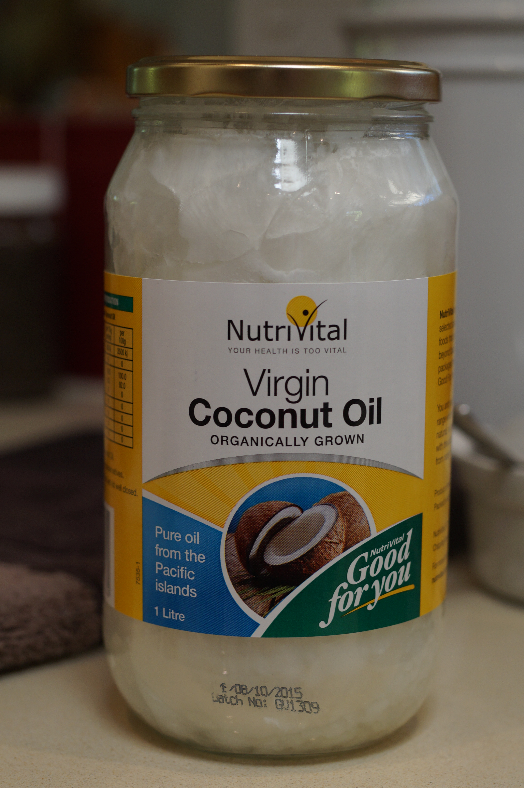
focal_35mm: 75
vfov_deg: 27.0
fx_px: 1639
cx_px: 262
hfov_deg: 18.2
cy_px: 394
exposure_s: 1/80
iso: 250
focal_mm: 50
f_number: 4
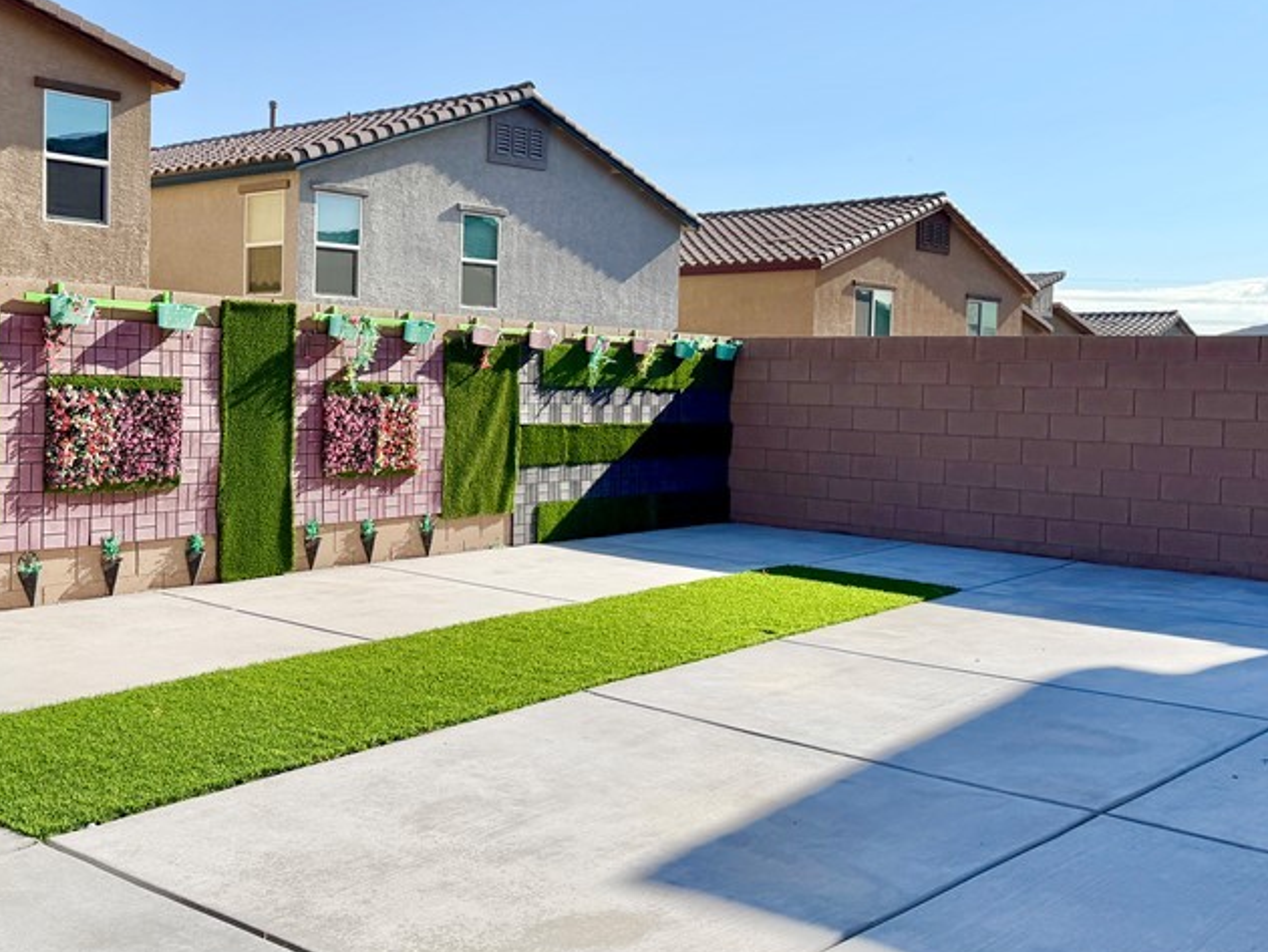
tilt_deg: -1.6
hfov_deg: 46.9
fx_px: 1429
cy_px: 401
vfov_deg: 36.8
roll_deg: -2.0
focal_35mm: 39
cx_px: 401
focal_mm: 6.76
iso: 80
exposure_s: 1/7353
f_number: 1.78
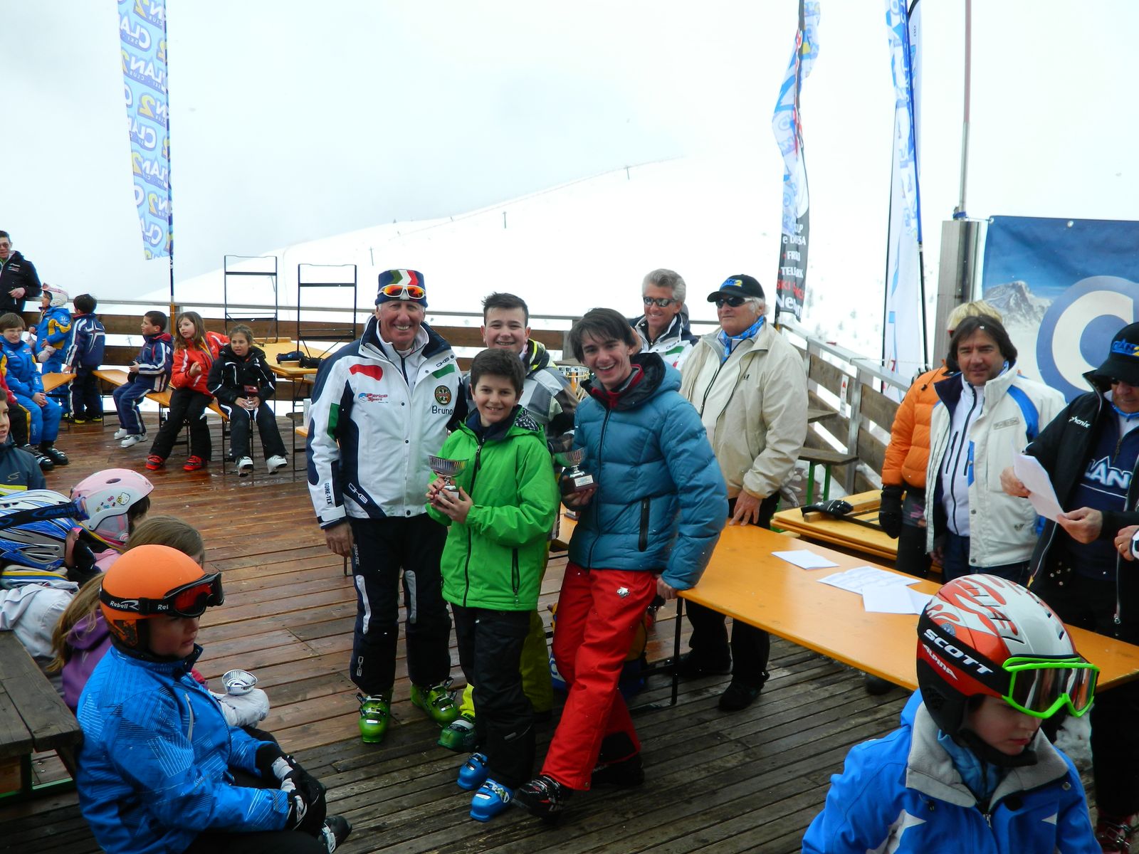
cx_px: 570
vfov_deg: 40.7
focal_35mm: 35
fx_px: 1152
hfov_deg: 52.6
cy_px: 427
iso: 80
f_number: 3.3
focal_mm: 6.2
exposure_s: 1/800
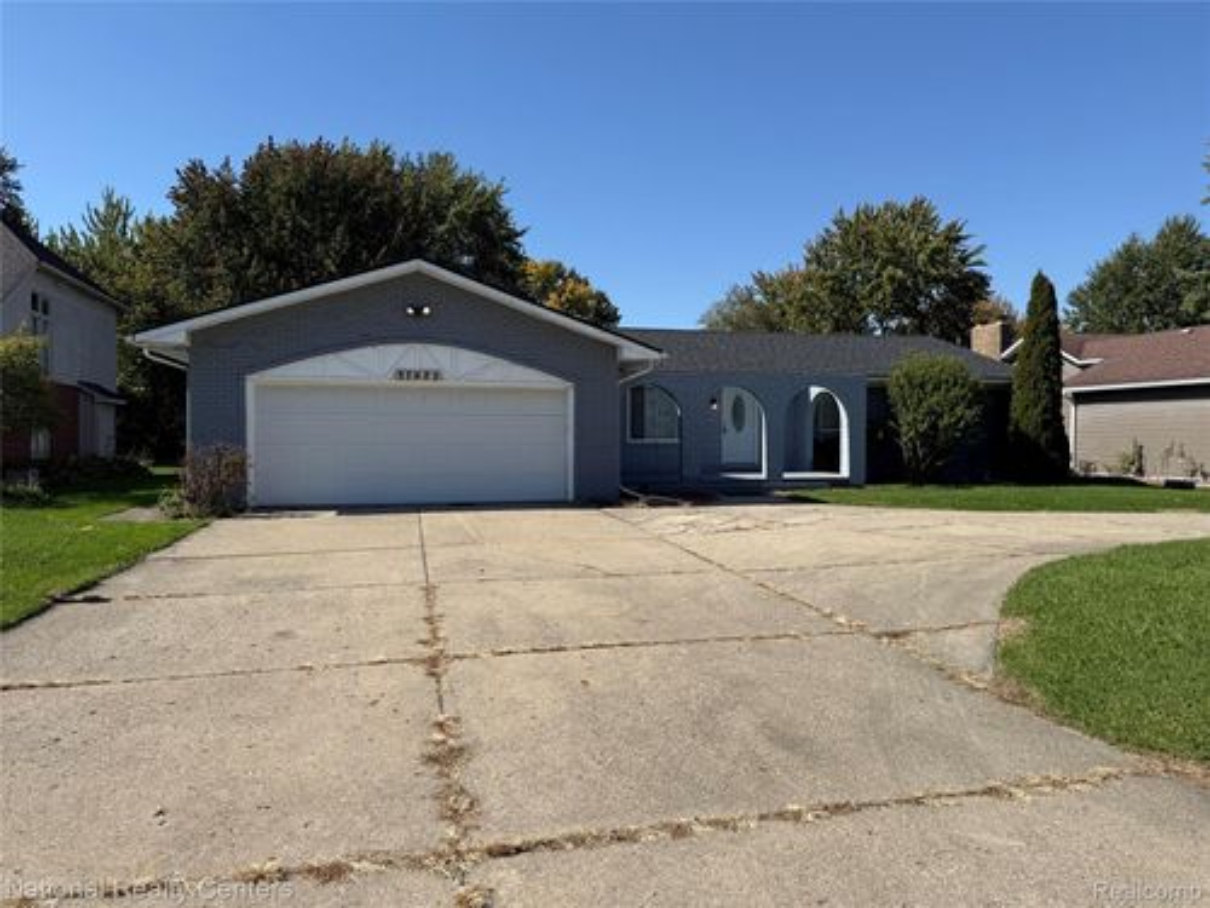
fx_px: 839
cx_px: 605
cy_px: 454
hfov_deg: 71.6
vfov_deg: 56.8
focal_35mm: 24
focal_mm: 6.76
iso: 80
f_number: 1.78
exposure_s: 1/4975
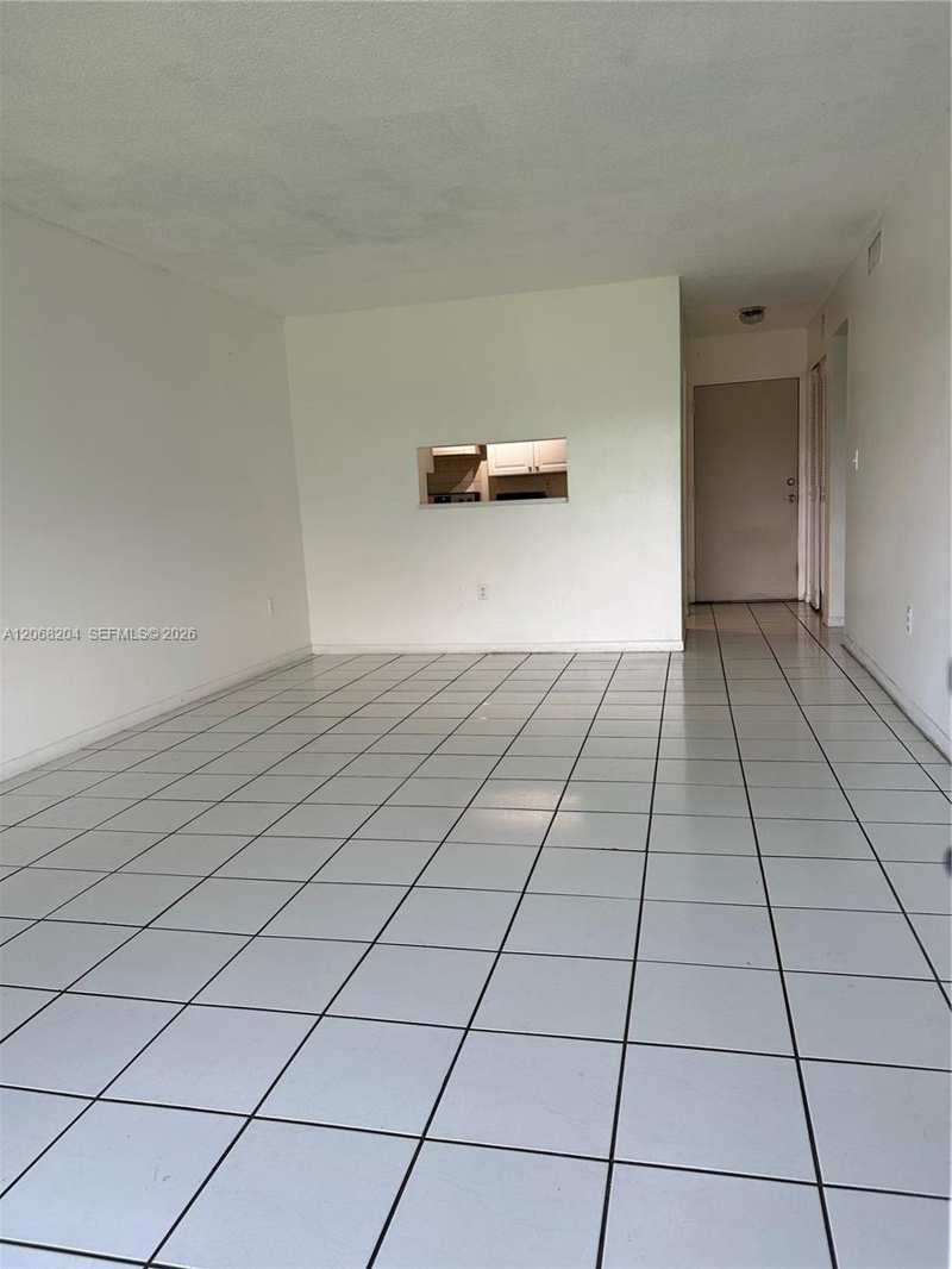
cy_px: 634
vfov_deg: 71.6
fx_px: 880
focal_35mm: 24
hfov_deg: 56.8
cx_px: 476
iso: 64
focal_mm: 6.86
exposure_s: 1/120
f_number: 1.78
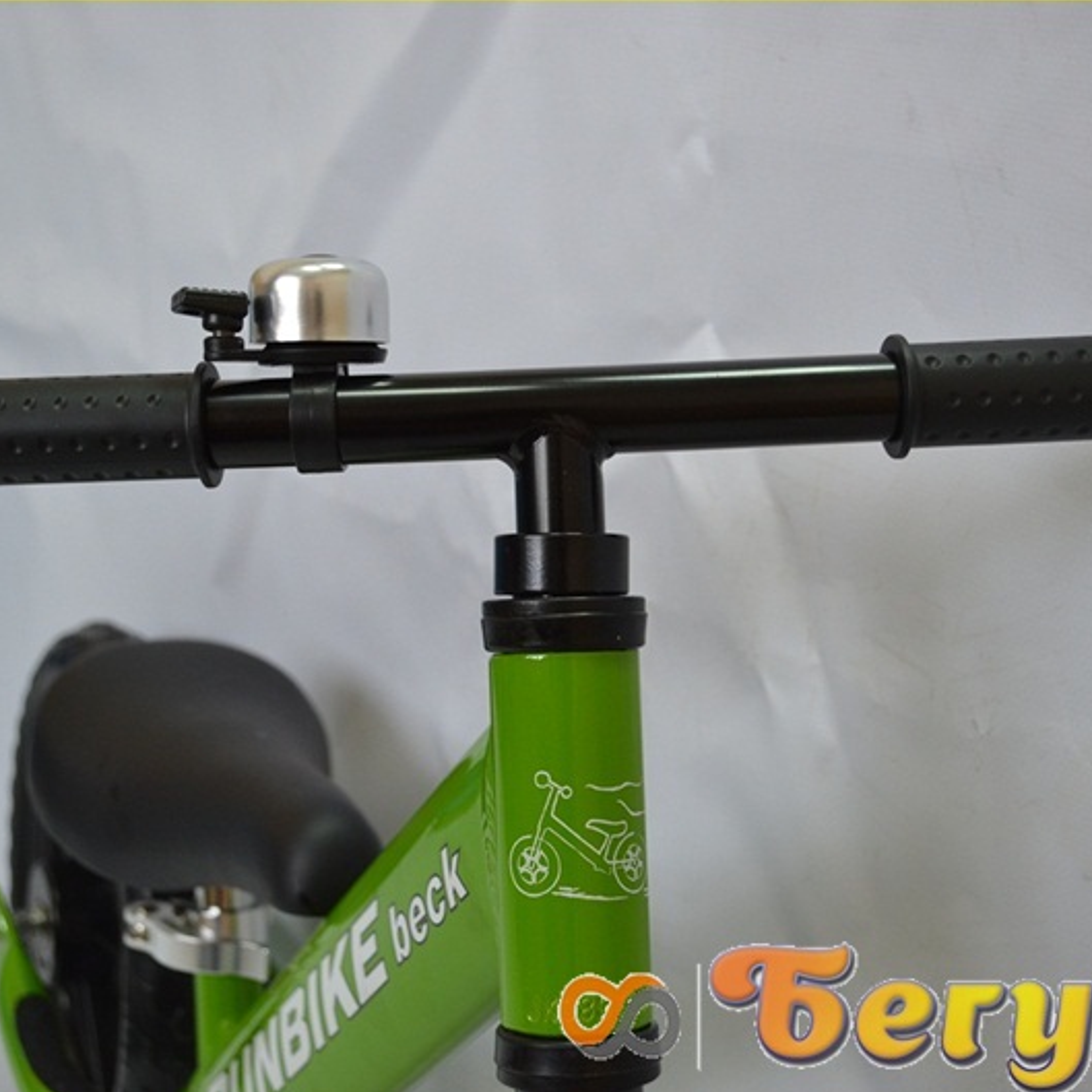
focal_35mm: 54
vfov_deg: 31.6
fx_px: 1927
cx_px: 545
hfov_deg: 31.6
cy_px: 548
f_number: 4.5
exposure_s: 1/40
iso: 400
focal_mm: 28
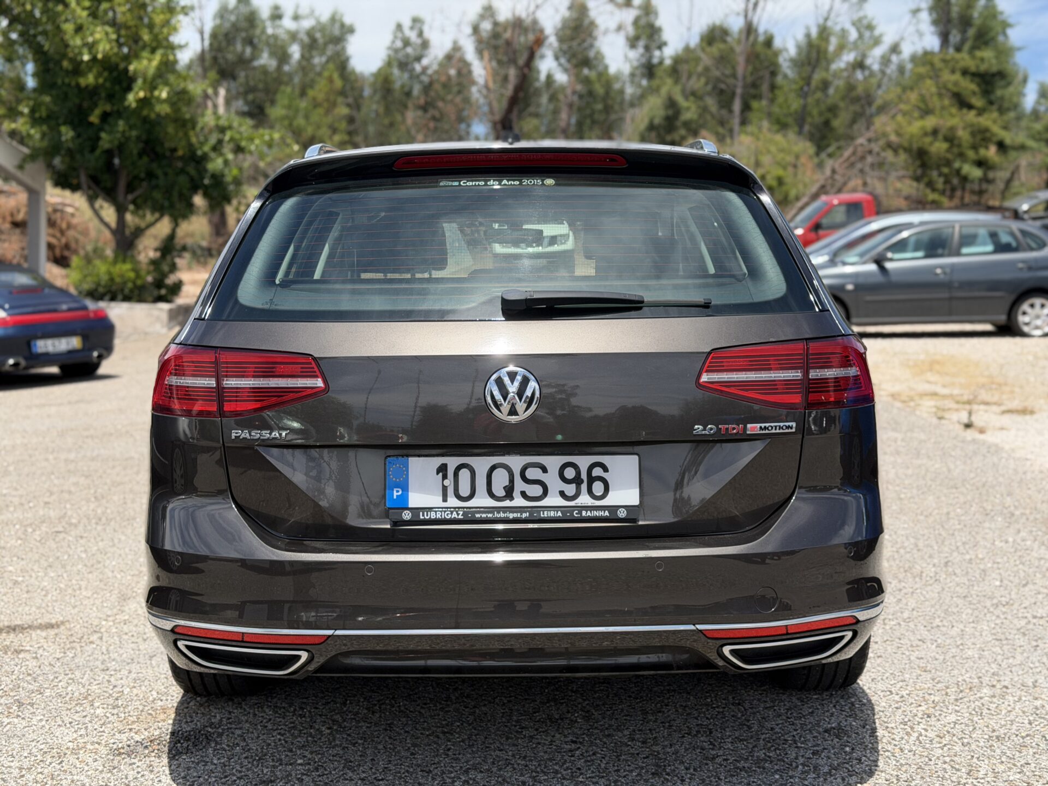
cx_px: 524
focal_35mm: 48
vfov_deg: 30.3
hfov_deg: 39.7
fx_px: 1453
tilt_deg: -3.8
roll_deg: -2.4
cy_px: 393
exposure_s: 1/3096
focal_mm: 6.76
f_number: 1.78
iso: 80
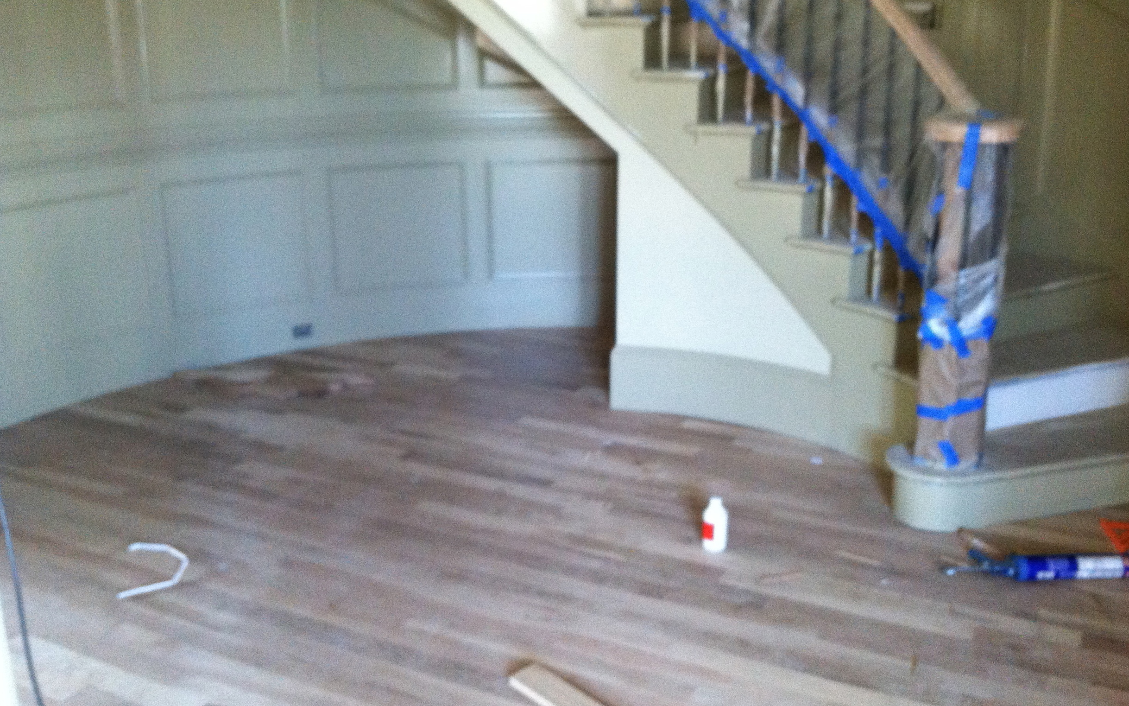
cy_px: 319
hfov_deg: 51.5
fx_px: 1169
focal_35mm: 38
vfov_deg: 33.6
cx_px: 575
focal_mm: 3.85
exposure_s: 1/15
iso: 320
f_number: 2.8
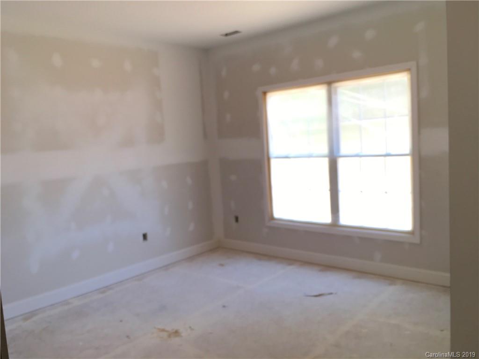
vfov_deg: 48.2
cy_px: 180
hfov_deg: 61.7
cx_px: 240
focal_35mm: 29
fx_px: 401
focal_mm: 4.15
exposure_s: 1/60
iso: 25
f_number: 2.2
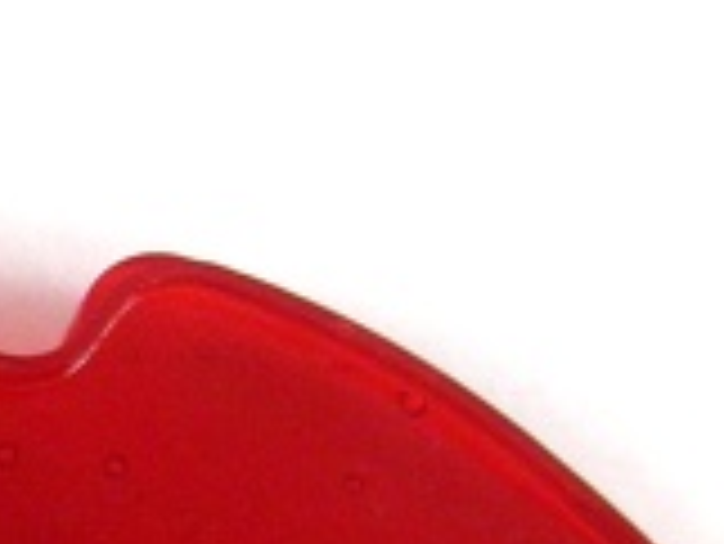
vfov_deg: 8.5
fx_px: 3600
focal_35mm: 172
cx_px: -688
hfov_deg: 10.6
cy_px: 737
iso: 163
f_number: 2.8
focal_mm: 5.7
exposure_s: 1/60.8
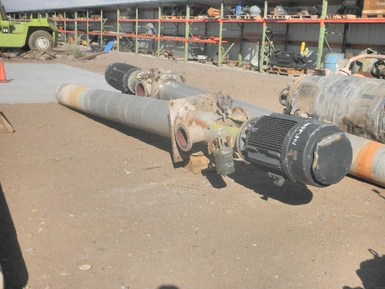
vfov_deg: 32.9
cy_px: 144
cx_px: 192
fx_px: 489
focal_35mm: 44
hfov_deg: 42.9
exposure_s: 1/125
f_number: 9.6
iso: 64
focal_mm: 7.9
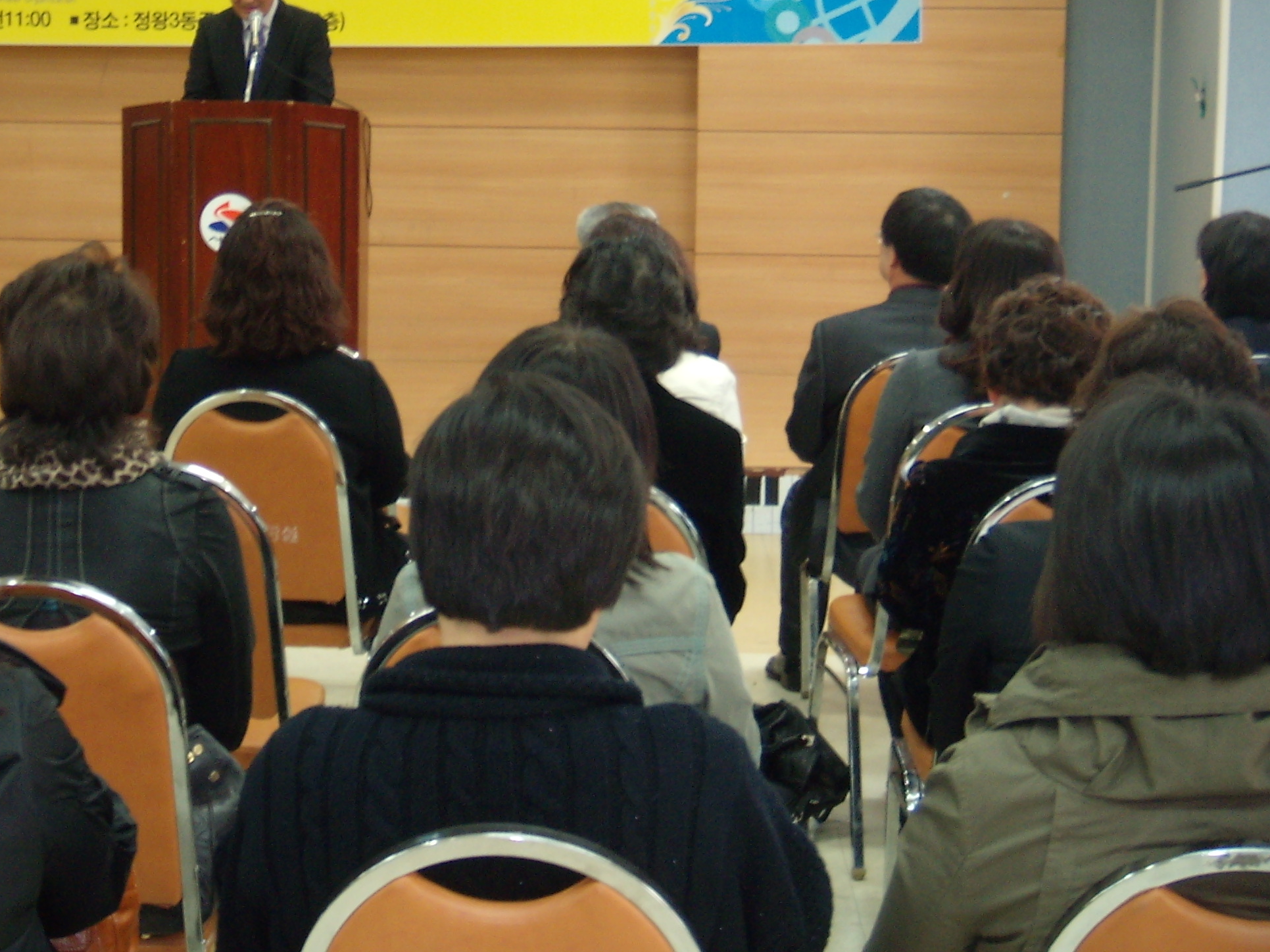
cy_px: 293
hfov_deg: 27.5
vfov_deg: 20.9
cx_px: 369
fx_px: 2568
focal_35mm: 70
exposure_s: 1/8.02
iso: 100
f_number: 3.7
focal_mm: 8
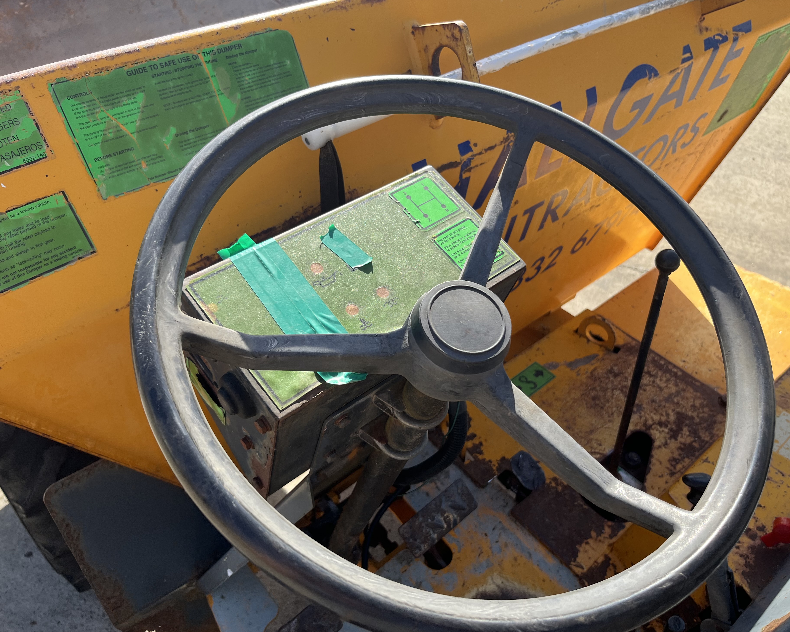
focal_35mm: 28
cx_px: 405
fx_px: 655
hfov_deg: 62.2
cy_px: 321
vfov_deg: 51.5
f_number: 1.6
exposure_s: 1/935
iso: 50
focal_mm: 5.1
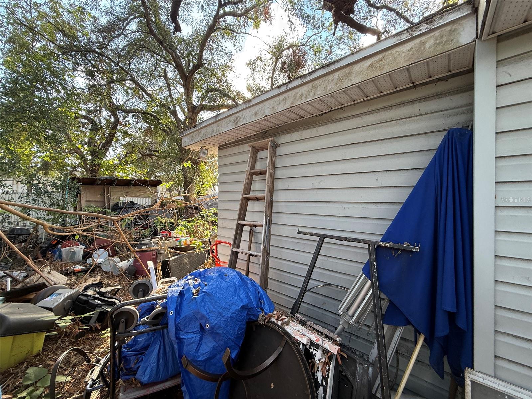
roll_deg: -1.4
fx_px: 215
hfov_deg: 102.1
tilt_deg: +1.2
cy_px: 200
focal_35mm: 14
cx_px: 266
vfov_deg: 85.7
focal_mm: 2.22
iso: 50
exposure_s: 1/99
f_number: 2.2
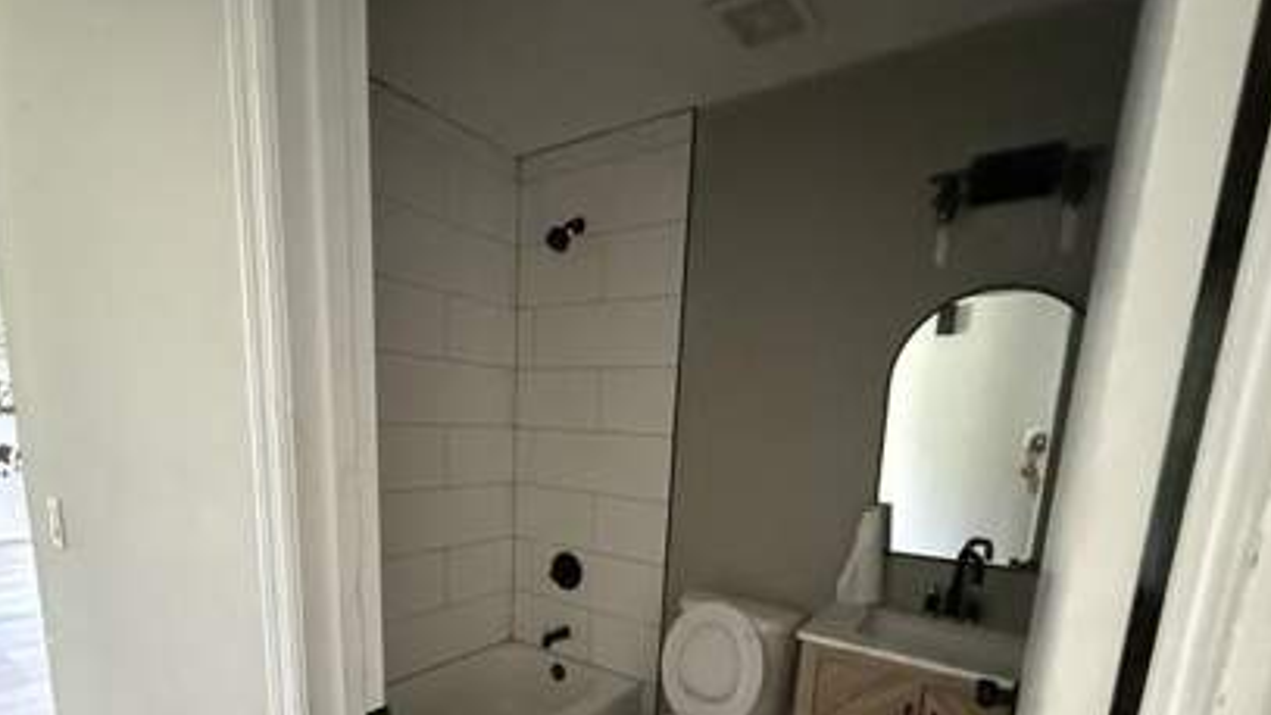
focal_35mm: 18
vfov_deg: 58.1
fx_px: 607
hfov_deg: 92.6
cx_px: 612
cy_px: 531
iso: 1600
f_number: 2.2
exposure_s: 1/39
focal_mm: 2.22
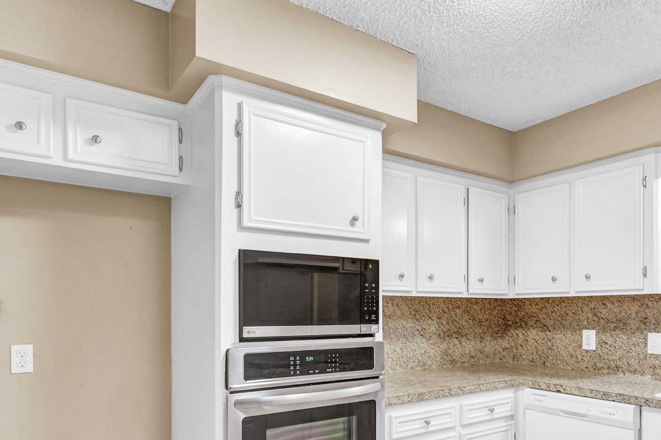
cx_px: 385
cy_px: 310
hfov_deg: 73.2
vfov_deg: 51.6
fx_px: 441
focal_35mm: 24
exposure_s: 1/3
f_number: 7.1
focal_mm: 10
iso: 100
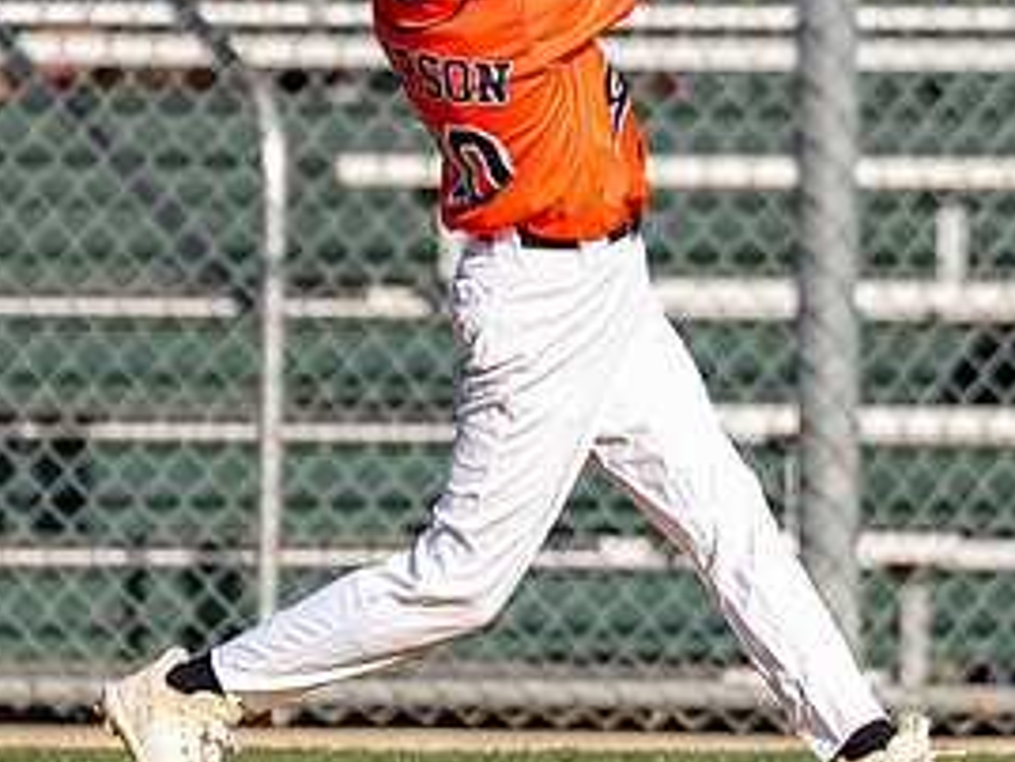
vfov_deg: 1.8
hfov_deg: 2.4
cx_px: 618
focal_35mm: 812
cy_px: 124
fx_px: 23820
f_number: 2.8
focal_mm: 200
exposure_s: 1/2000
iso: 100
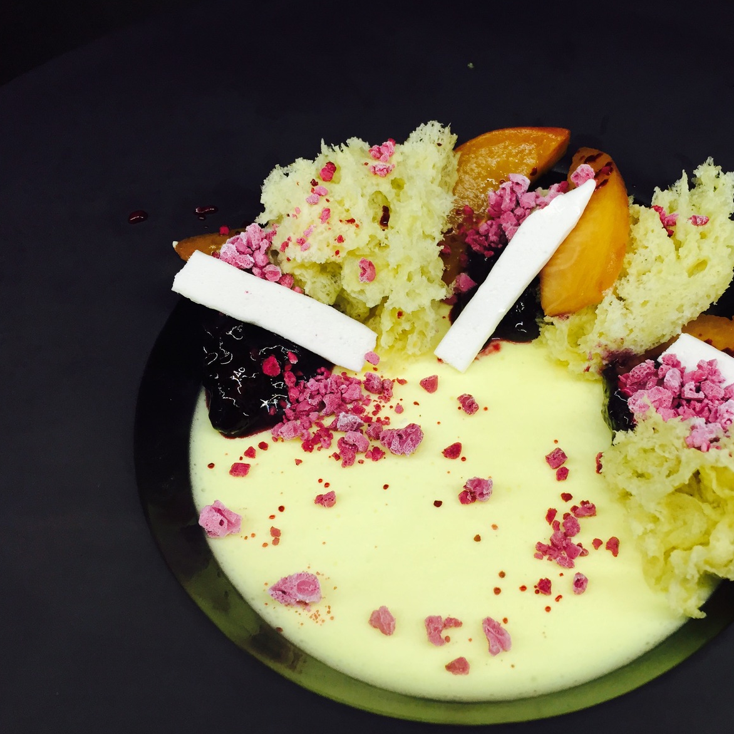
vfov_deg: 47.2
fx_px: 840
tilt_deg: -54.0
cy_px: 360
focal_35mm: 35
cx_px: 473
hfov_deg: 46.7
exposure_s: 1/30
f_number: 2.2
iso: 32
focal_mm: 4.15
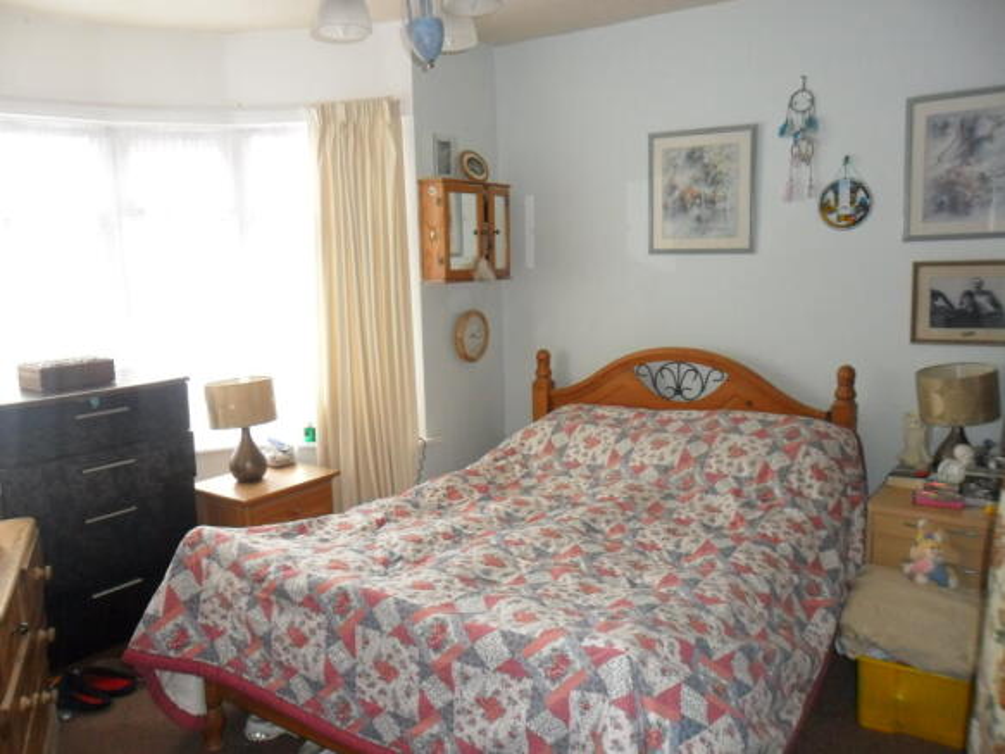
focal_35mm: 27
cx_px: 502
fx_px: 784
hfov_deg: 65.3
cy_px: 377
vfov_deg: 51.3
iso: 240
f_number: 3.5
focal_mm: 4.9
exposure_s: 1/45
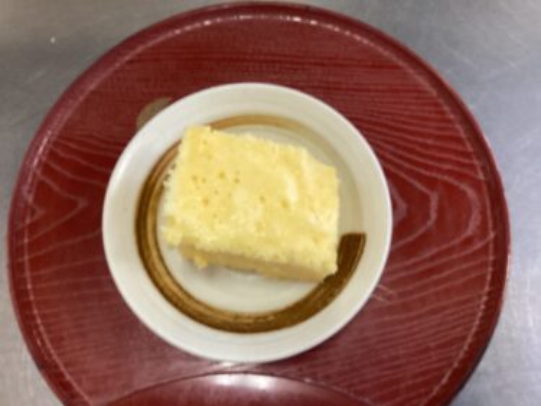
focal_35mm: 31
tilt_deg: -75.1
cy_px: 203
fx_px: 484
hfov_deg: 58.4
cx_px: 270
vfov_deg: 45.4
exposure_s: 1/60
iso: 250
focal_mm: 3.3
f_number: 2.4
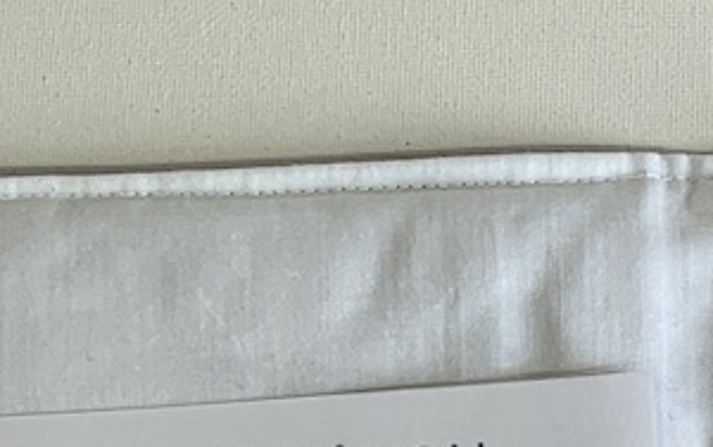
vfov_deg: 9.2
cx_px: 789
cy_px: 994
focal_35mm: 131
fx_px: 2547
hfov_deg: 15.5
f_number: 1.8
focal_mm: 3
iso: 16
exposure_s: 1/100
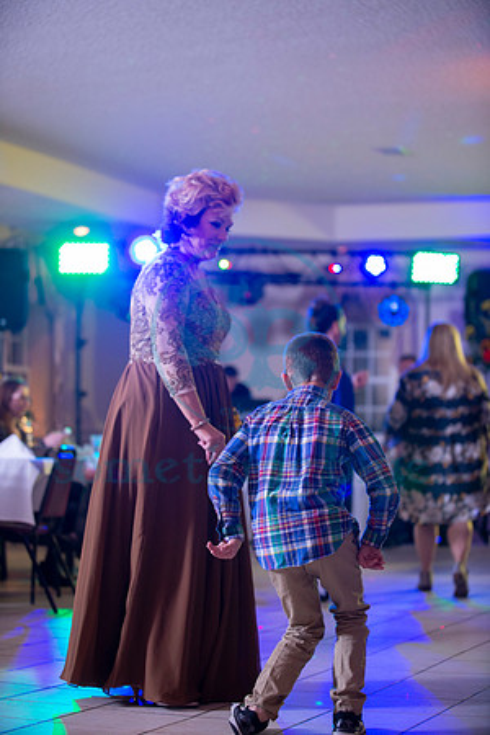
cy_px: 368
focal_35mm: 135
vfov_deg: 15.2
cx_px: 245
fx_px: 2756
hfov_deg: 10.2
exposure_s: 1/200
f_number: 2.8
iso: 1600
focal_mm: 135
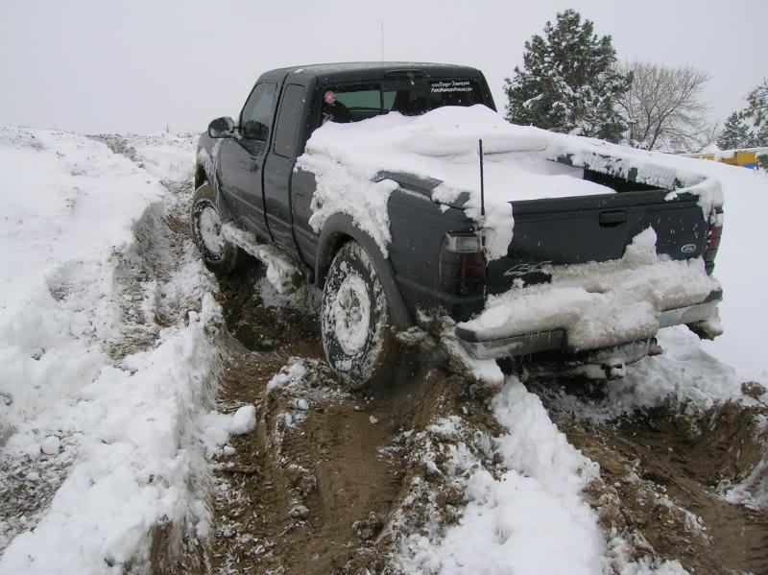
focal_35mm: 34
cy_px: 288
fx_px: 754
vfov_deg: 41.8
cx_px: 384
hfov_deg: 54.0
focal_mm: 5.7
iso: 50
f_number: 4.9
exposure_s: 1/271
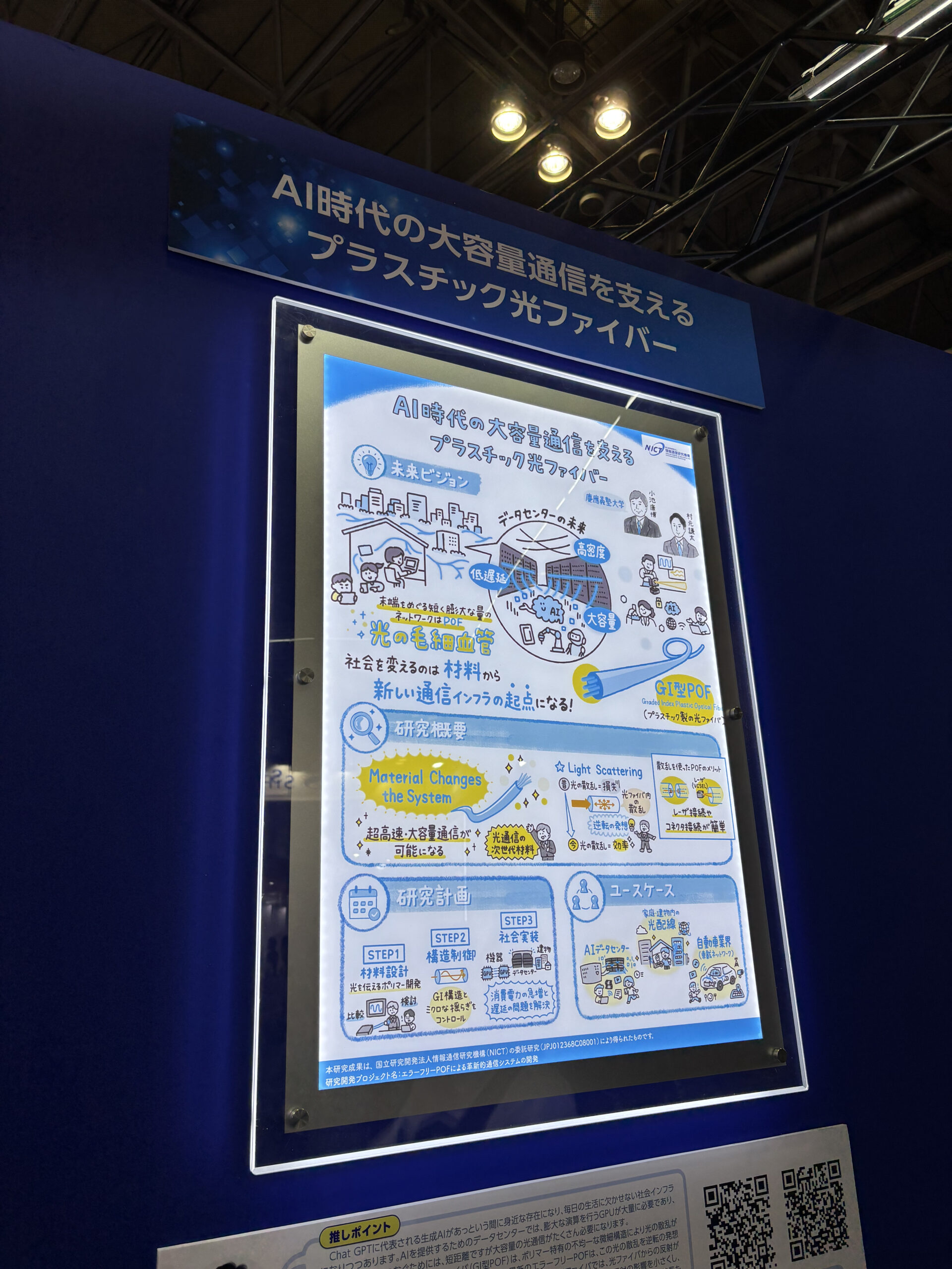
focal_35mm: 26
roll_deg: +2.0
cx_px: 476
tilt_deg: +16.6
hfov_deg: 53.1
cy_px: 634
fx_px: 953
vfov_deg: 67.3
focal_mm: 5.96
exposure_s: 1/452
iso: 50
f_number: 1.6
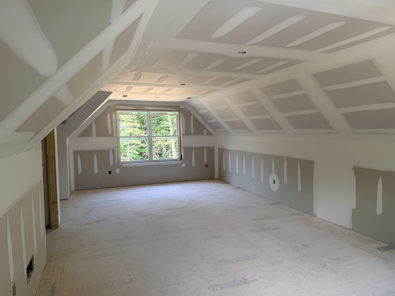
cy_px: 148
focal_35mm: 24
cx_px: 198
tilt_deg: -3.1
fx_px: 274
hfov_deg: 71.6
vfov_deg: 56.8
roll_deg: +0.7
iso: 80
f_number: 1.78
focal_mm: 6.76
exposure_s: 1/121
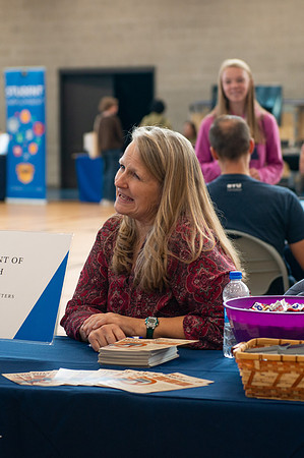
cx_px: 149
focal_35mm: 121
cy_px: 216
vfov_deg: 17.0
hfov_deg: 11.3
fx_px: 1533
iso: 640
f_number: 3.2
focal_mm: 70
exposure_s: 1/160
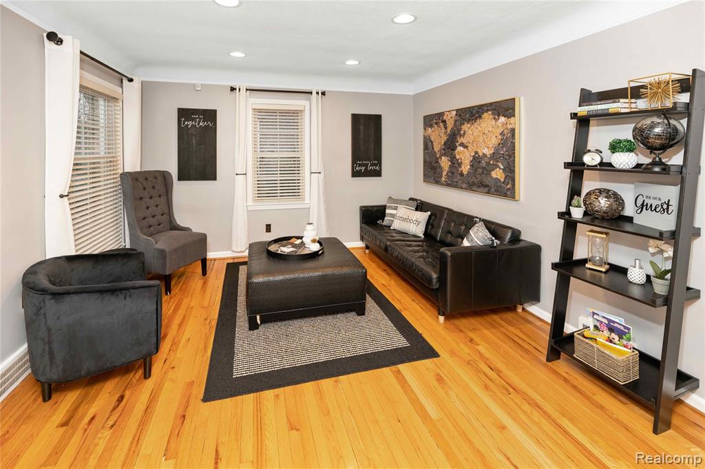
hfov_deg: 104.3
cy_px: 234
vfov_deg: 81.1
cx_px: 352
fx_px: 274
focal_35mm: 14
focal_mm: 14
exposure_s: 1/60
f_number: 4
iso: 500
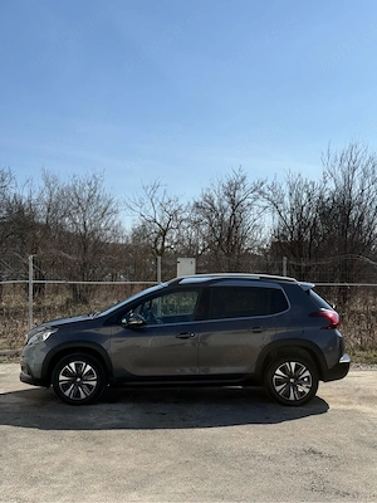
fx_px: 697
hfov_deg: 30.3
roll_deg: +0.6
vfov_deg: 39.7
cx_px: 188
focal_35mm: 48
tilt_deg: +1.7
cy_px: 252
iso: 64
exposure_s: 1/7874
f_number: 1.78
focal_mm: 6.76
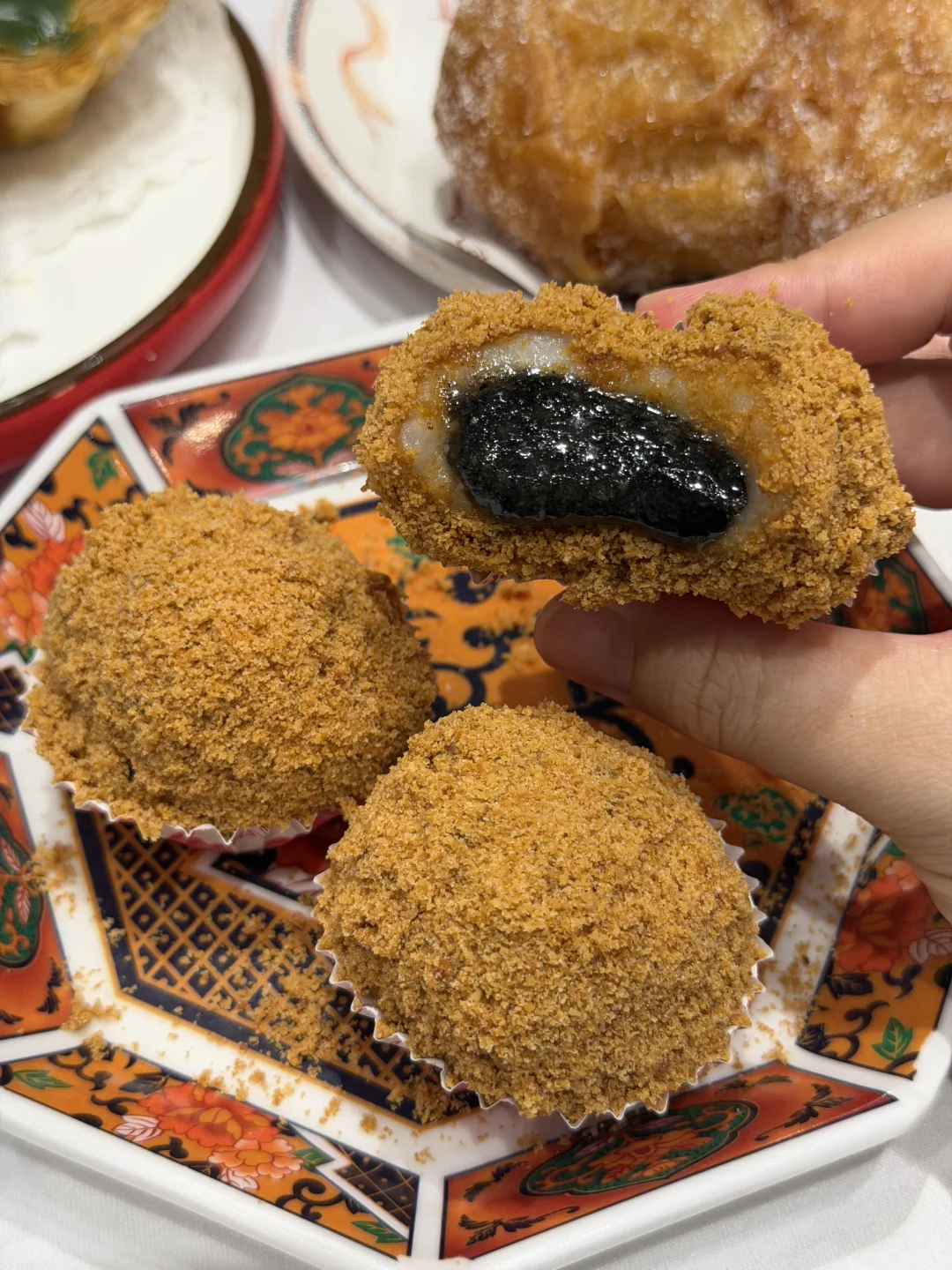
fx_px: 1760
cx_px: 476
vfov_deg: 39.7
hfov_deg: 30.3
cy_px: 635
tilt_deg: -50.4
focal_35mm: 48
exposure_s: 1/100
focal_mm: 6.76
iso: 100
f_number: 1.78
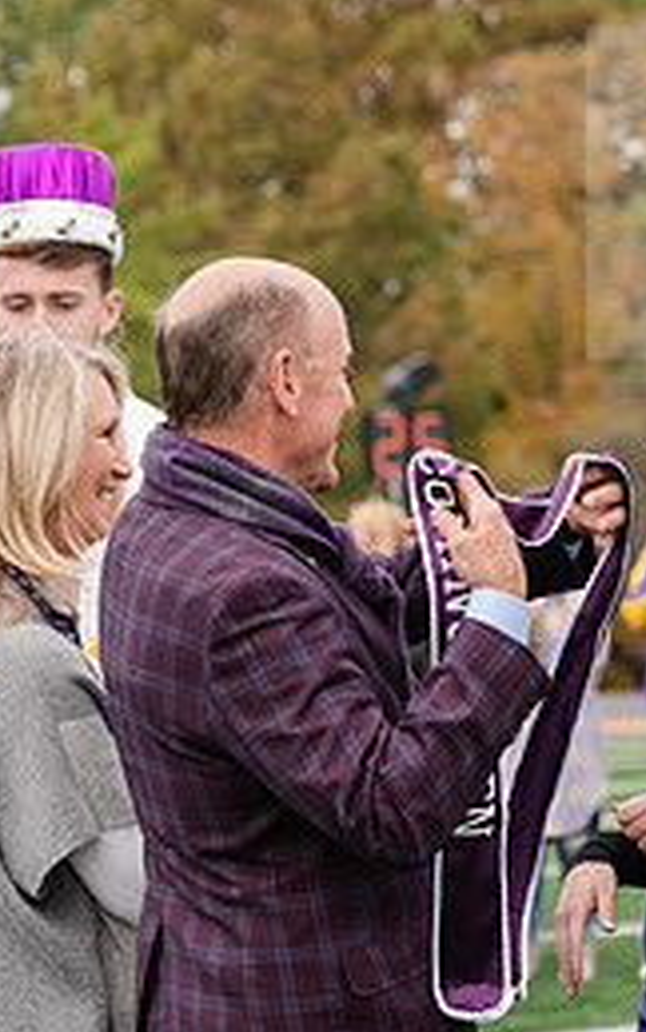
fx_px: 6419
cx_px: 467
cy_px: 508
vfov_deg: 9.2
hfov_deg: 5.8
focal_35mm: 228
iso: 320
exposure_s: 1/640
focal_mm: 100
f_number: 5
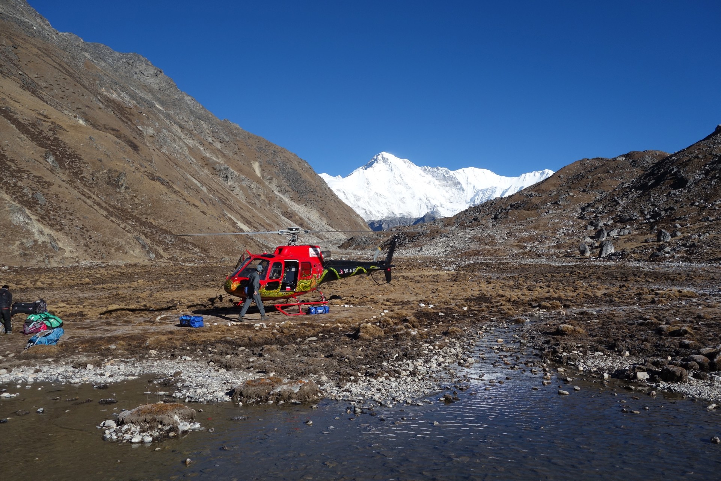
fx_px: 561
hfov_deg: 65.5
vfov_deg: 46.4
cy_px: 240
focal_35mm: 28
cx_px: 360
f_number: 5.6
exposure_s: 1/800
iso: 125
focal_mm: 10.4
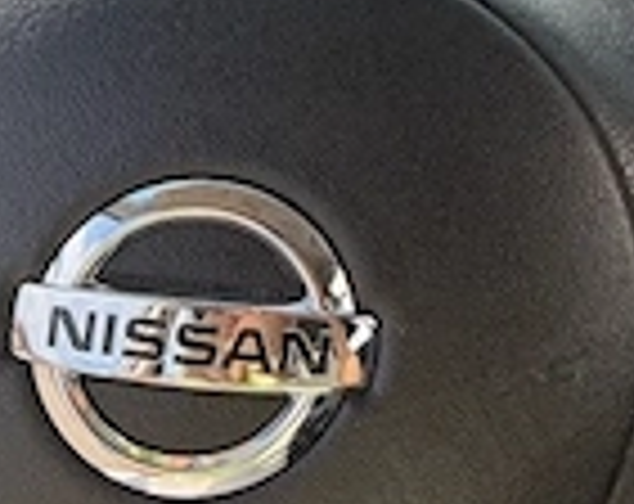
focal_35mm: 100
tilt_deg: -22.1
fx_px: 1871
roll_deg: +3.5
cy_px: -266
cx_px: 715
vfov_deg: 14.3
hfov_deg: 18.4
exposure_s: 1/1106
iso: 100
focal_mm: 6.76
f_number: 1.78
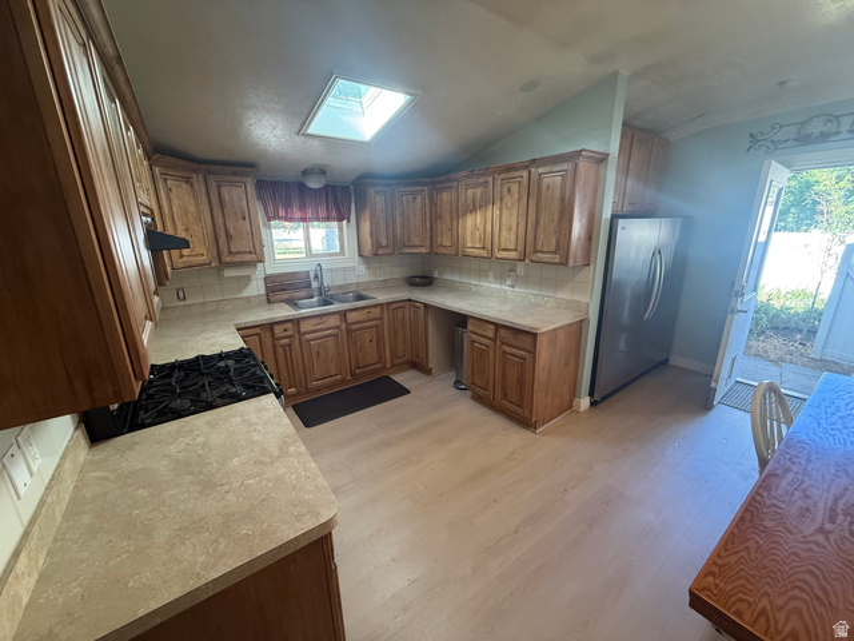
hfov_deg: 102.1
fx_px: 345
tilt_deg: -15.1
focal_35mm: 14
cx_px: 427
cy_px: 320
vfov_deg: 85.7
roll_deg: +1.3
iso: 500
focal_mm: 2.22
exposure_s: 1/120
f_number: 2.2
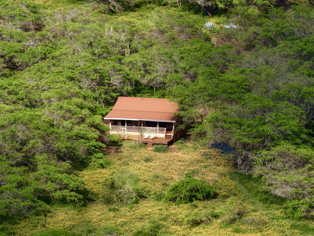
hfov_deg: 9.6
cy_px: 115
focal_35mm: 206
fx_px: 1869
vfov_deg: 7.2
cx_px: 136
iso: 100
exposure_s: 1/100
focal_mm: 40
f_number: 2.8
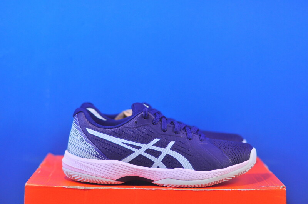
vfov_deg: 18.1
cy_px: 102
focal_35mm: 75
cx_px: 154
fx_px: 641
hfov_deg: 27.0
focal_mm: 50
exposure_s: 1/320
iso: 250
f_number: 2.2
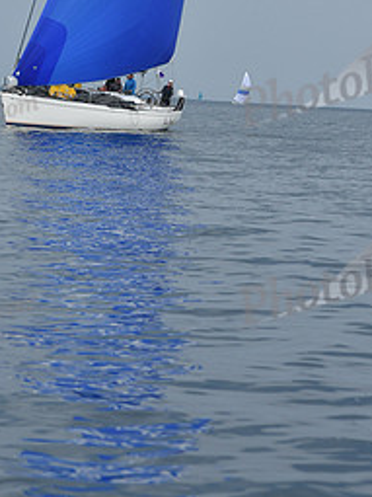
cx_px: 139
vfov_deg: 10.0
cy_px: 4
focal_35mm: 197
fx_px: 2825
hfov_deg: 7.5
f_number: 5
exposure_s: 1/800
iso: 250
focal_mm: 90
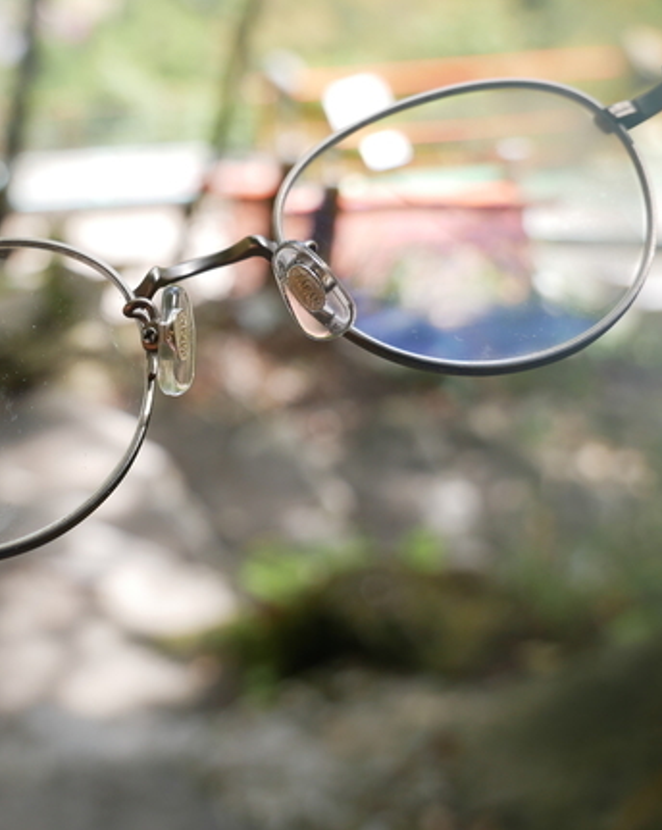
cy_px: 427
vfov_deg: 38.1
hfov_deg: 30.2
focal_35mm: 49
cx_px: 146
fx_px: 1202
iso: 200
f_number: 4.5
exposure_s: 1/160
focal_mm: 18
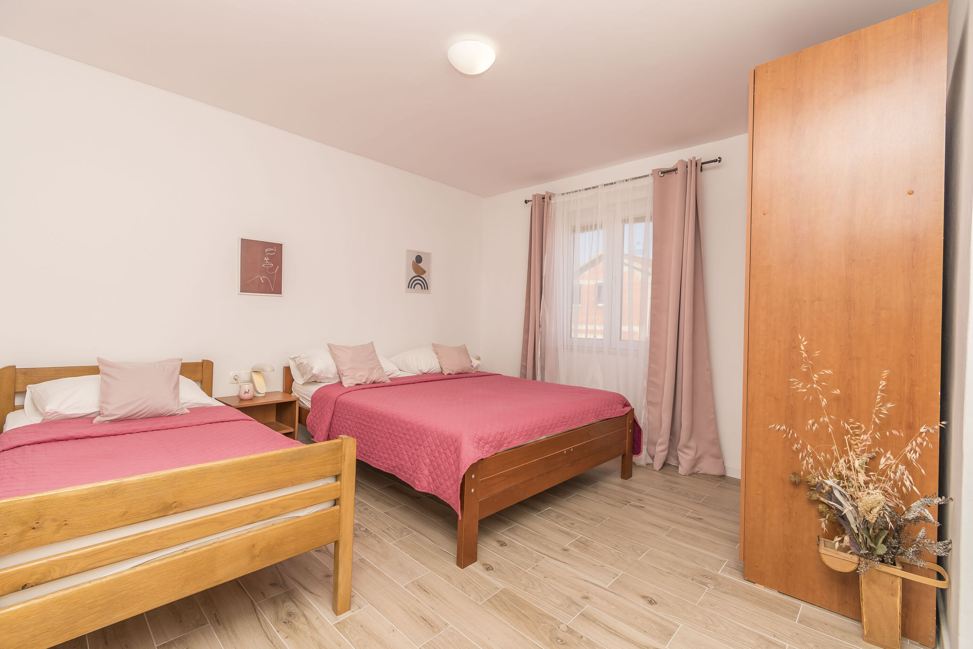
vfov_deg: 77.3
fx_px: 405
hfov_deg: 100.4
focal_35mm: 15
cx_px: 486
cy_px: 324
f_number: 8
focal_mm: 10
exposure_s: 1/100
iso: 100
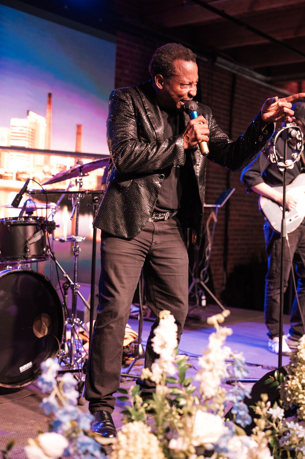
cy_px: 230
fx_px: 636
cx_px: 152
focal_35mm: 50
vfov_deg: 39.6
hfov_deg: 27.0
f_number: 3.2
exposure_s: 1/125
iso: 2500
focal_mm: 50
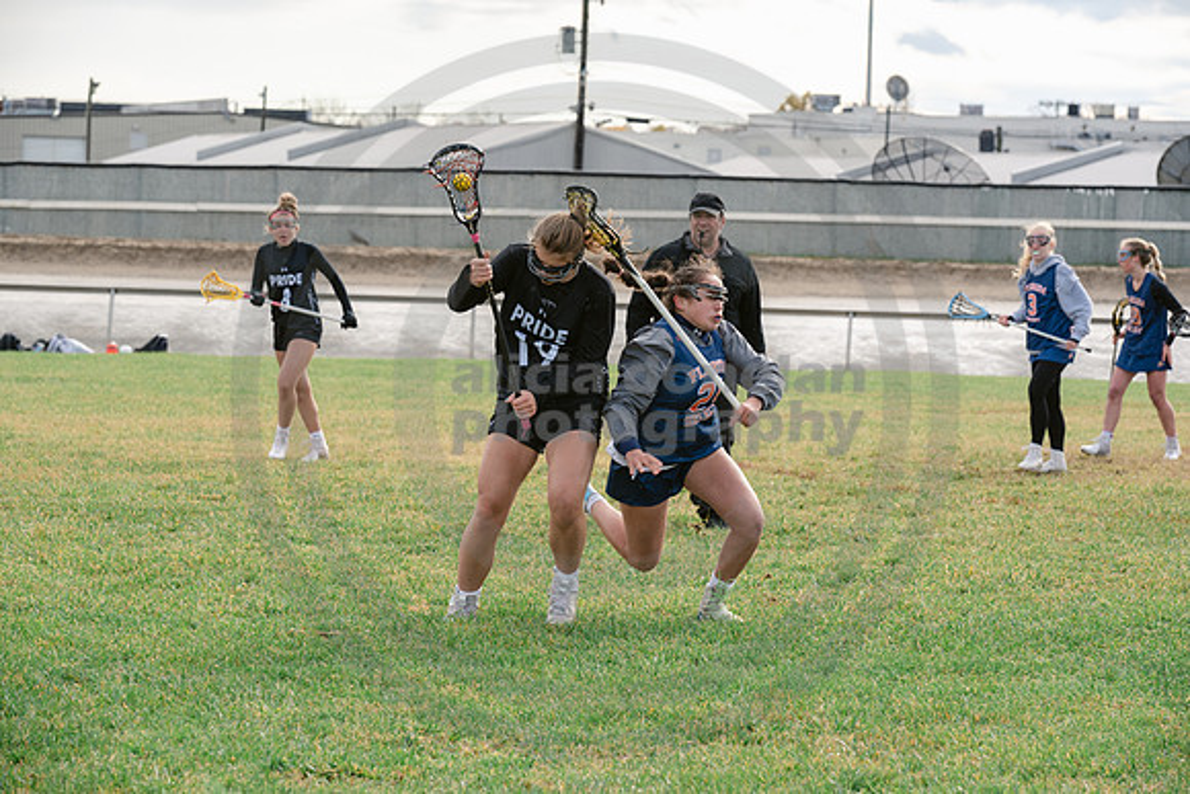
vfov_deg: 11.0
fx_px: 4133
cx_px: 595
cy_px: 397
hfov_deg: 16.4
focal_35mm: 125
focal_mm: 125
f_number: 6.3
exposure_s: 1/640
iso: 400
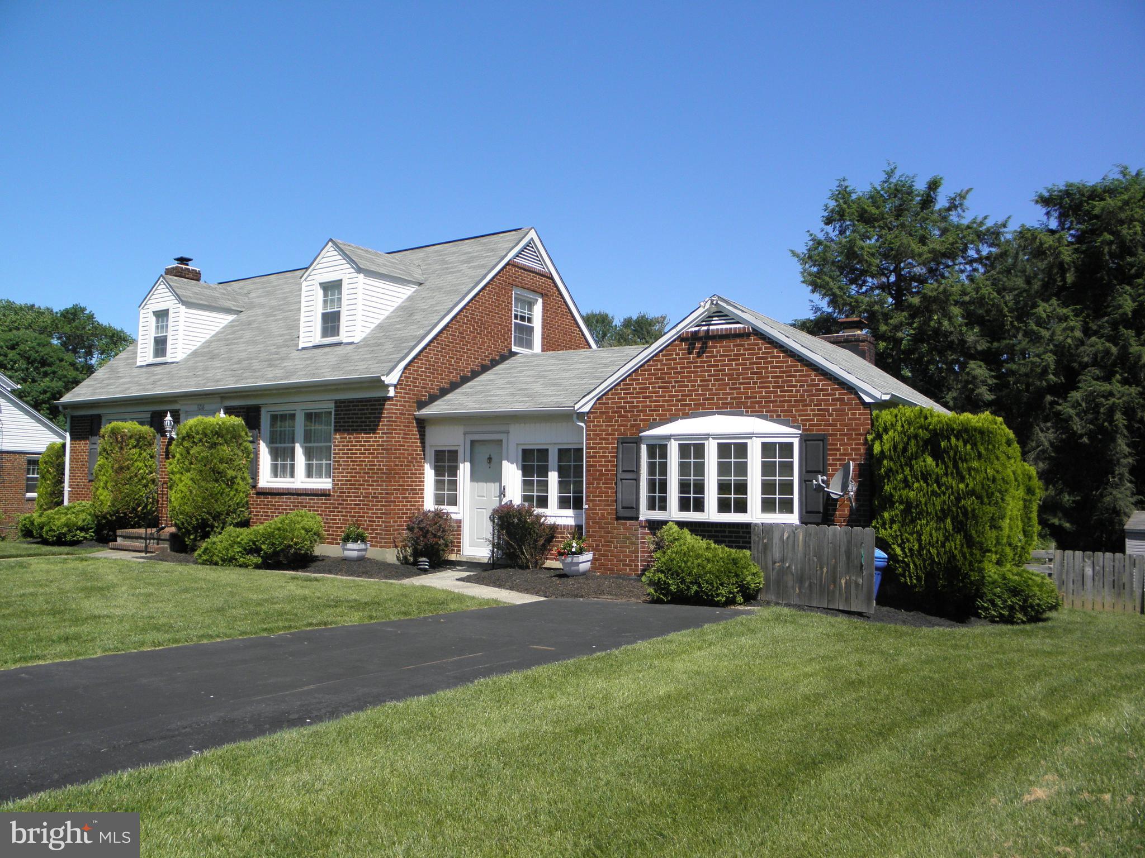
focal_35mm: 28
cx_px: 572
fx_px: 926
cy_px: 429
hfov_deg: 63.4
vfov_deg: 49.7
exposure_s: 1/800
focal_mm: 5
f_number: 3.5
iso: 100
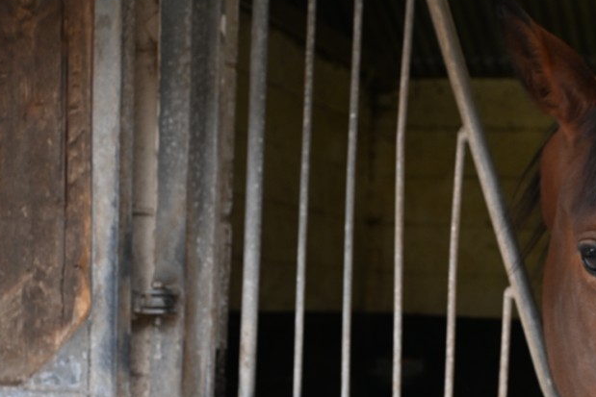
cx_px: 501
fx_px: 1133
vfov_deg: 19.5
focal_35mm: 68
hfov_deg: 28.7
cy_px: 362
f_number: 4.2
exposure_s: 1/200
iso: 400
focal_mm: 24.5
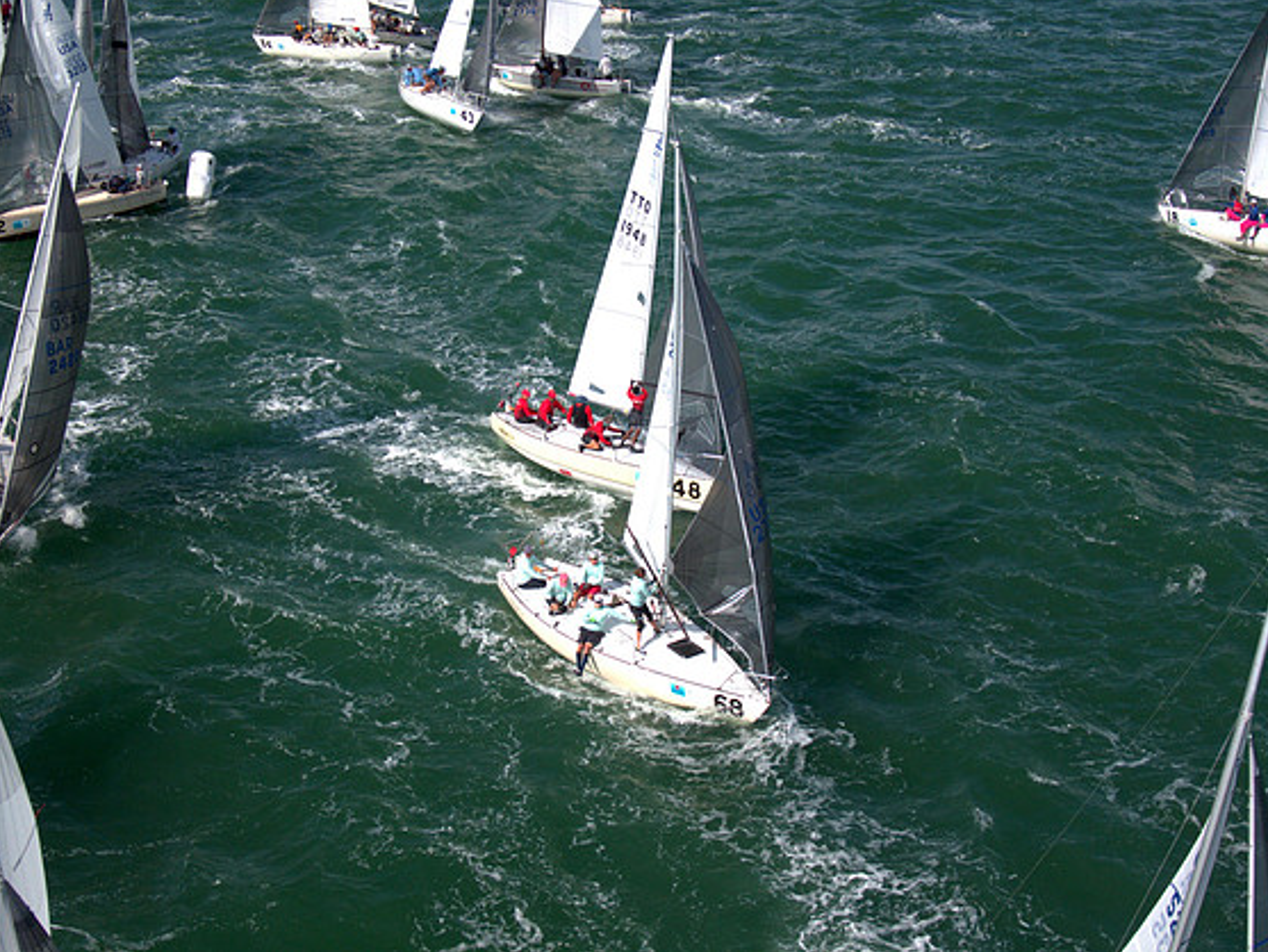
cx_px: 617
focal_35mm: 50
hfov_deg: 38.2
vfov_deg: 29.1
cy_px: 461
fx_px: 1832
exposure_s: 1/1250
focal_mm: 8.6
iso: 100
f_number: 3.8
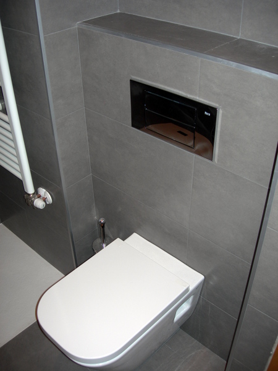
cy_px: 186
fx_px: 407
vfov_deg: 49.0
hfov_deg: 37.7
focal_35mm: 38
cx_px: 139
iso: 50
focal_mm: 7.8
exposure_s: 1/60.1
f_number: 2.8
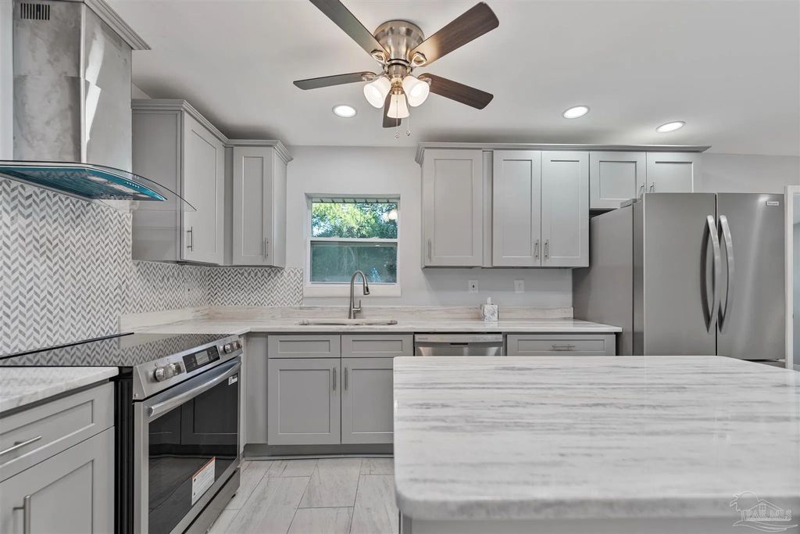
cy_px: 267
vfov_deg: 81.2
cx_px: 400
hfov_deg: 104.2
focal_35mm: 14
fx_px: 311
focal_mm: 14
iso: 125
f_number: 3.2
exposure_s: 1/10
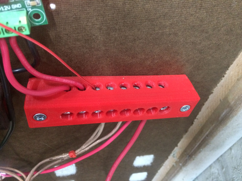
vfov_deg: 48.2
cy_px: 90
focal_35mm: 29
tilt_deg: -46.6
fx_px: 203
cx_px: 121
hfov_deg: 61.7
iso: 400
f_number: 2.2
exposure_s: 1/15
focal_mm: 4.15
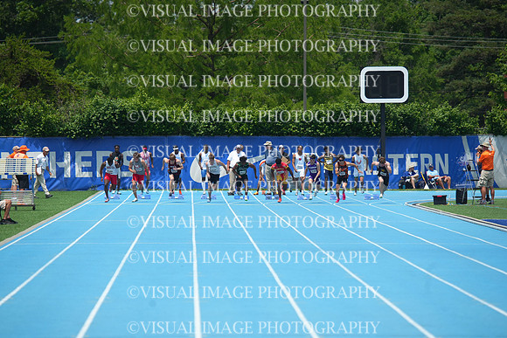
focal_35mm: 285
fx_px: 4015
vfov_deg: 4.8
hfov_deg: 7.2
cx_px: 254
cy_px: 169
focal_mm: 285
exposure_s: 1/2500
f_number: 5.6
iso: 400
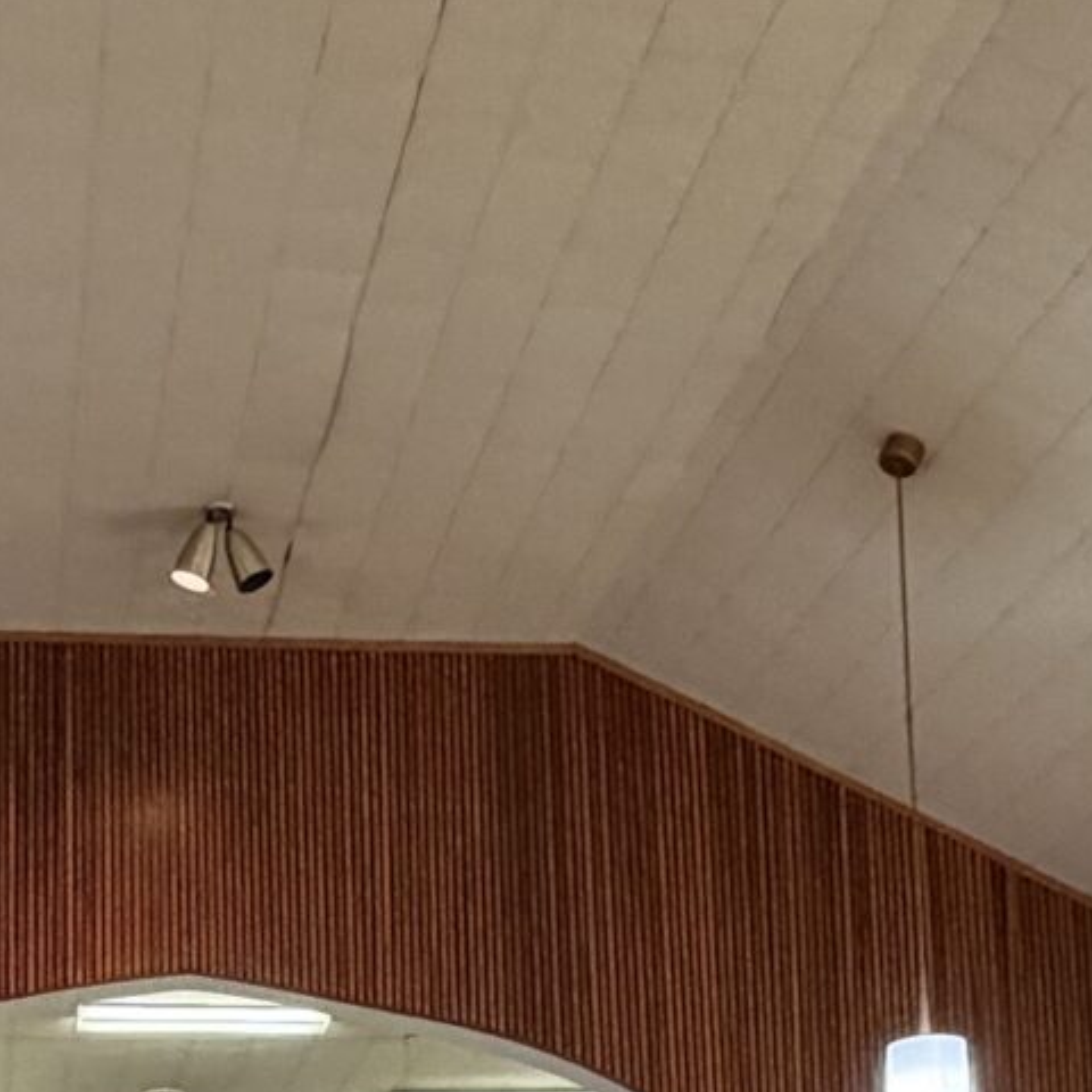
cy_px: 1442
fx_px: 2356
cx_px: 209
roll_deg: +0.9
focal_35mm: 66
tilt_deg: +6.6
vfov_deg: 23.0
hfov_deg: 25.6
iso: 320
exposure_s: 1/60
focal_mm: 2.22
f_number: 2.2
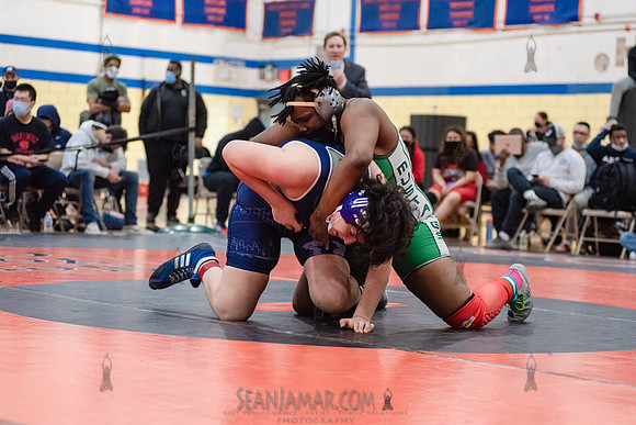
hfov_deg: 25.4
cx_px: 318
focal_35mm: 80
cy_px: 212
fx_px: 1414
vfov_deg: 17.1
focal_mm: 80
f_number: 3.5
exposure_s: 1/400
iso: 4000
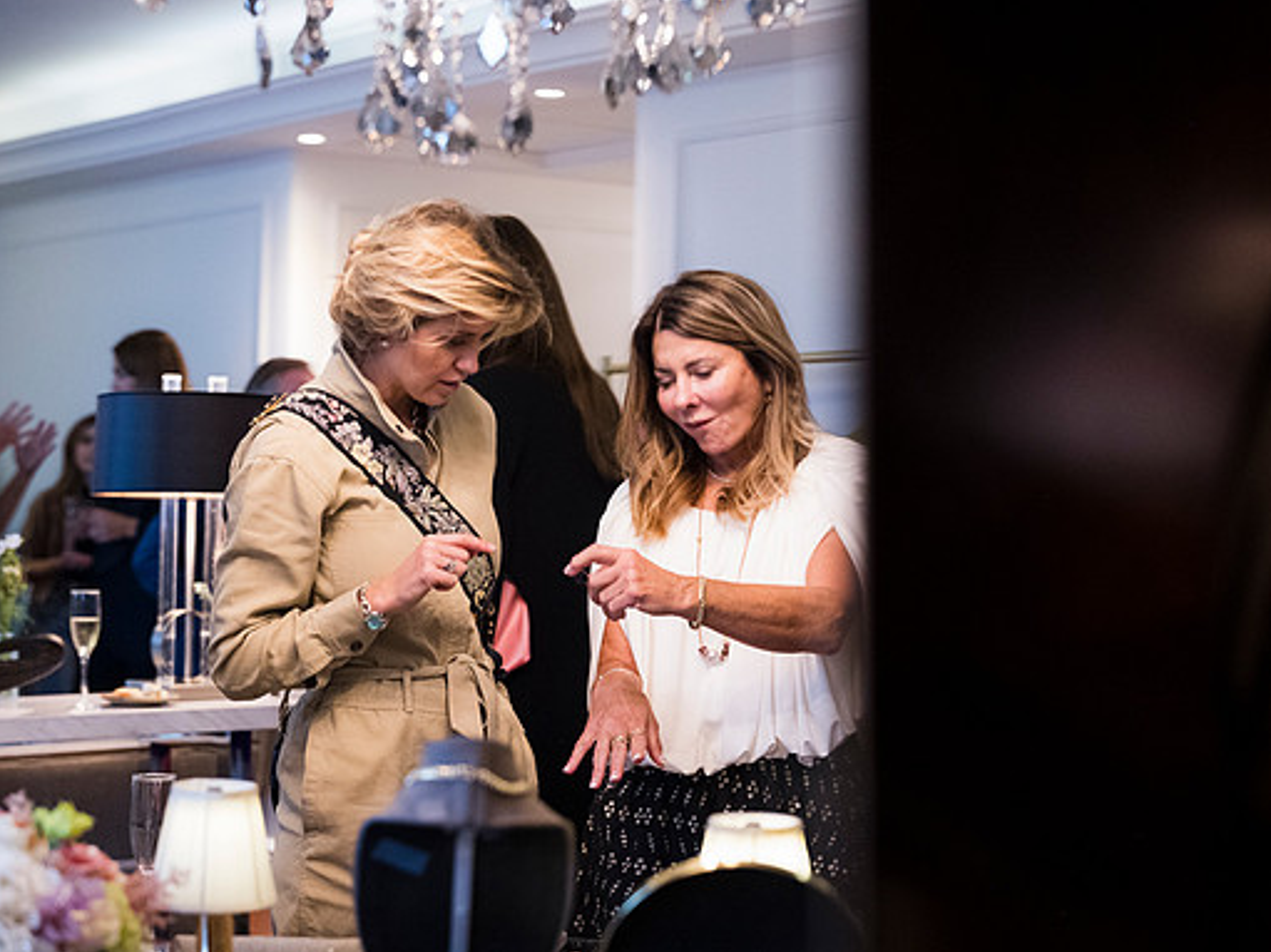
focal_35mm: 60
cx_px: 557
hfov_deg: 32.2
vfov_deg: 24.4
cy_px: 476
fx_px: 2203
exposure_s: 1/200
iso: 2800
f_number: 2.2
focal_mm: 55
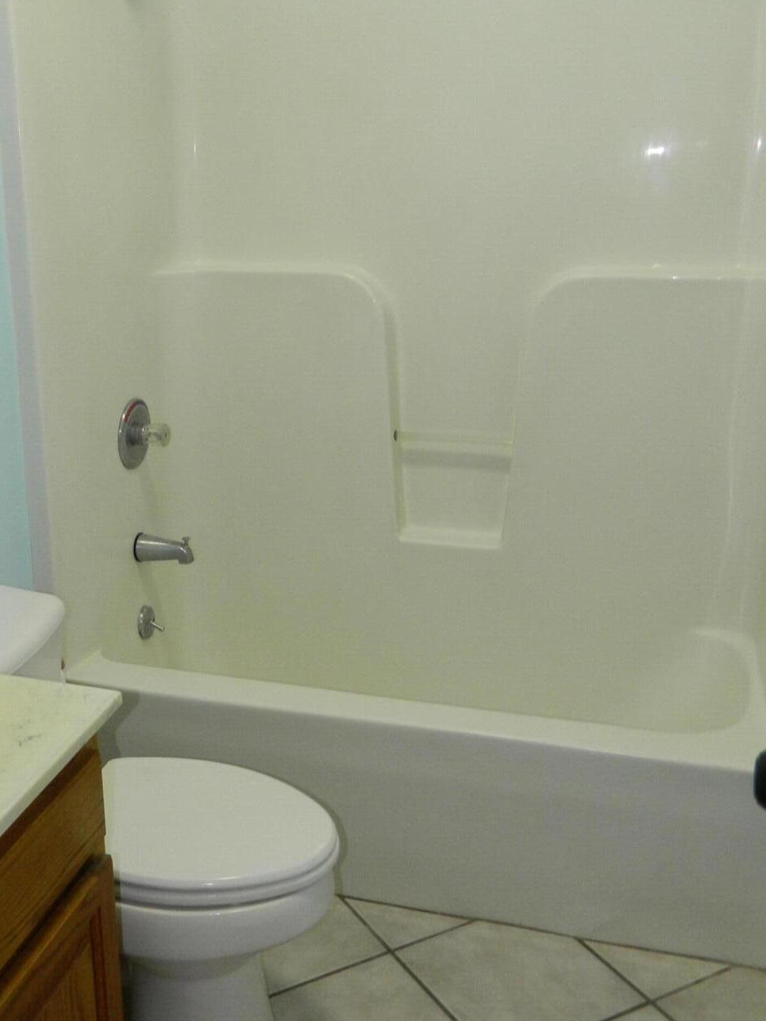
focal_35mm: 40
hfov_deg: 35.7
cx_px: 271
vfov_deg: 46.7
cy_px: 448
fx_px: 1180
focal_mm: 4.5
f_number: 3.1
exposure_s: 1/30
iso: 125
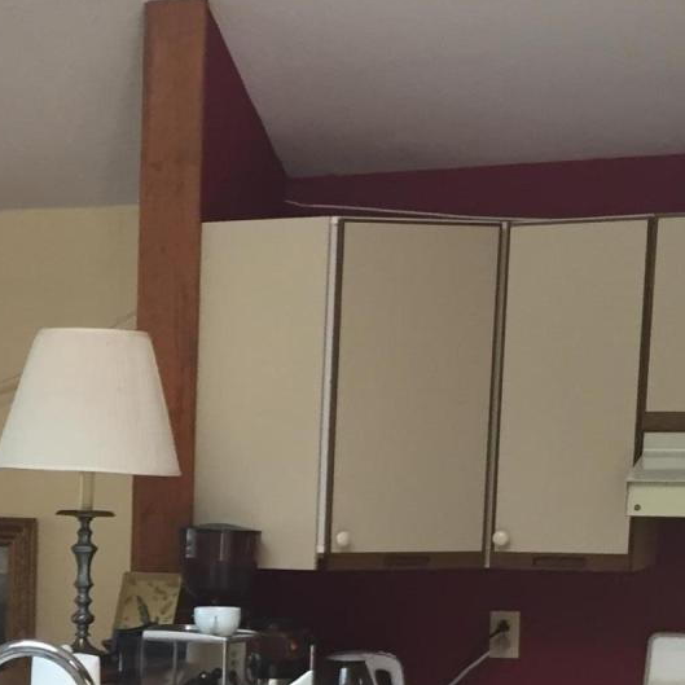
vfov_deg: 17.3
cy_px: 772
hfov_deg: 17.0
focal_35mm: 97
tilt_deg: -8.1
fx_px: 2172
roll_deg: -0.2
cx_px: -166
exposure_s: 1/30
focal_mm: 4.15
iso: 64
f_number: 2.2
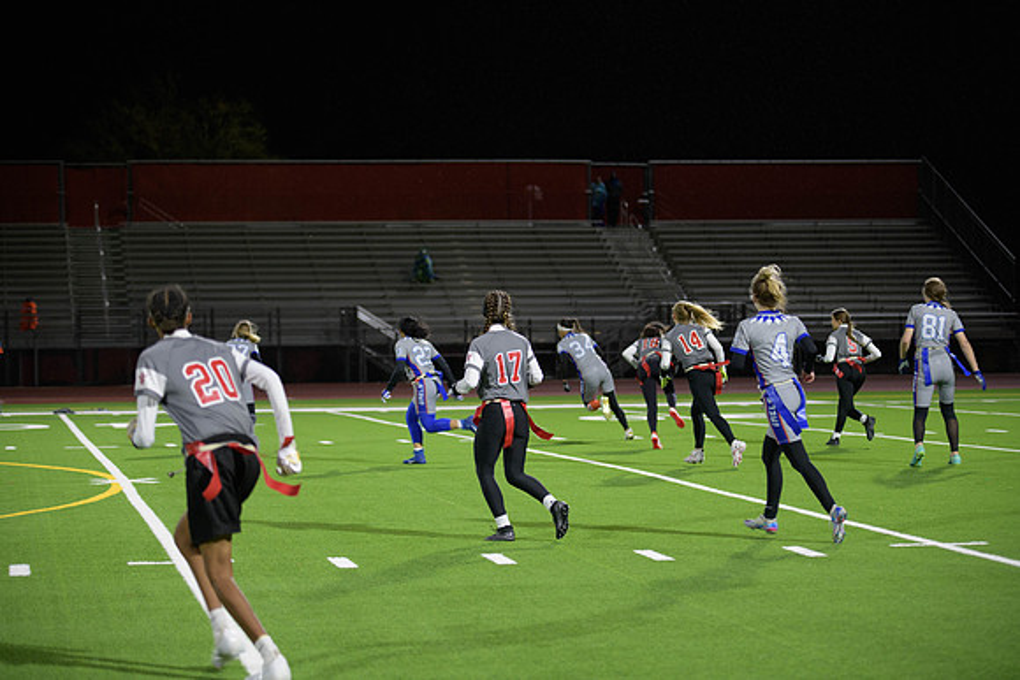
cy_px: 340
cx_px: 510
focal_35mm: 98
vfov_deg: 14.0
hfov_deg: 20.8
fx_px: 2777
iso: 1100
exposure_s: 1/200
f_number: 2.8
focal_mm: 98
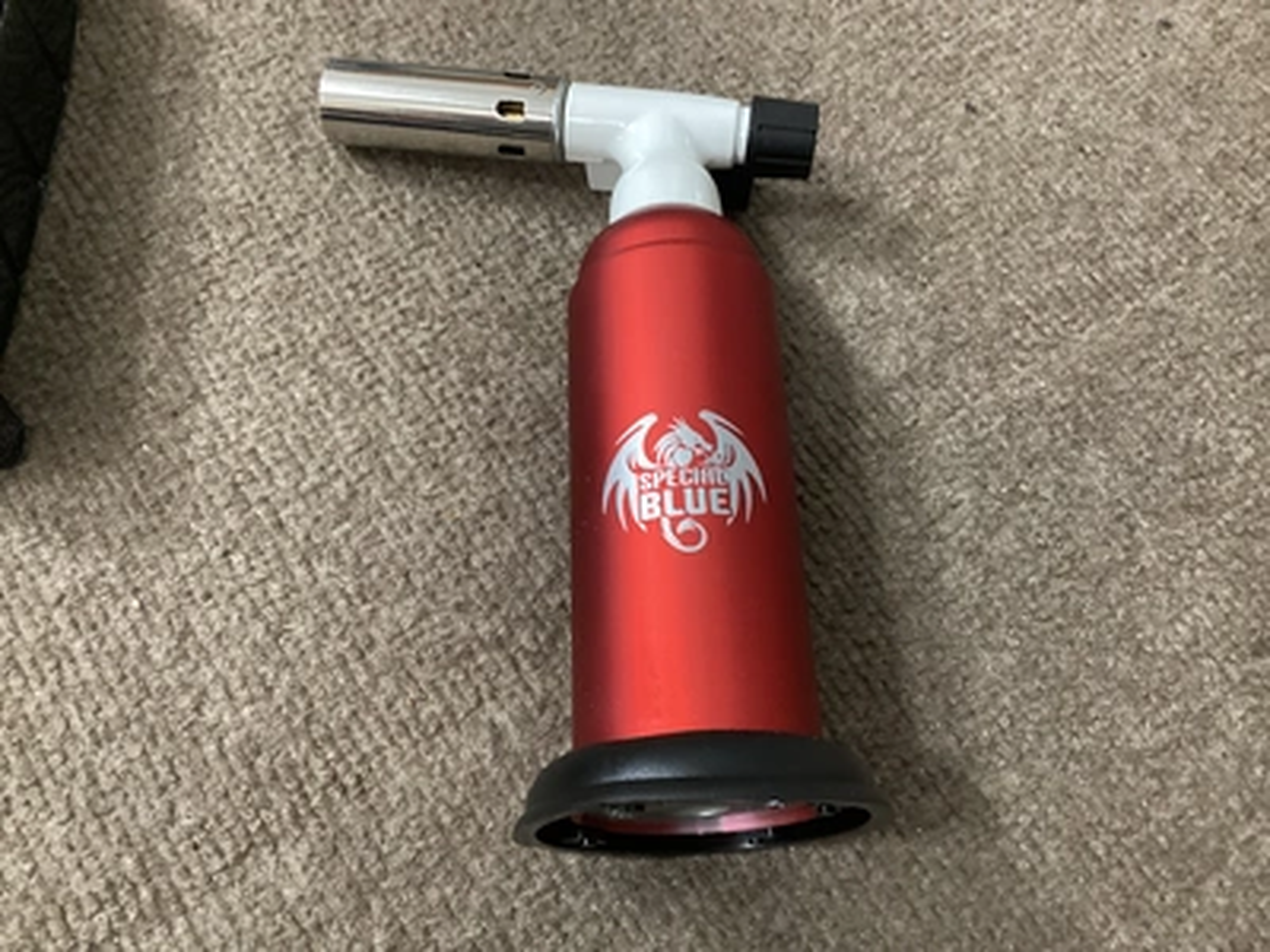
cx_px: 635
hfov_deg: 58.4
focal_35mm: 31
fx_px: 1137
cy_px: 476
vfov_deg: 45.4
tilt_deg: -67.8
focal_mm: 3.3
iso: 400
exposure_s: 1/30
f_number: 2.4
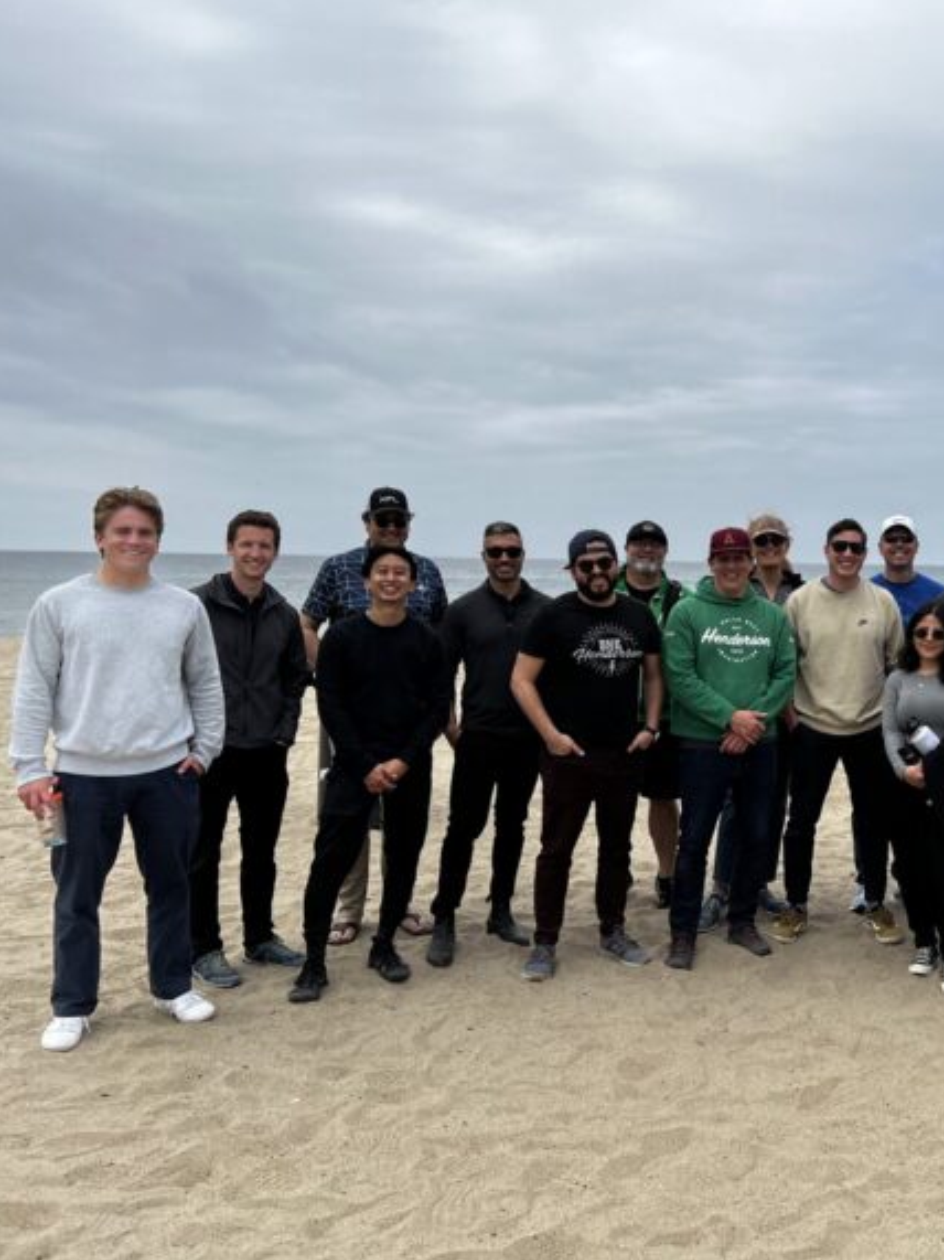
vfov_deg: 52.6
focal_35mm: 35
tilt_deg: -2.5
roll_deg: +0.0
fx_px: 1273
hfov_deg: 38.6
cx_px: 803
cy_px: 627
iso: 50
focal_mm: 5.7
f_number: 1.5
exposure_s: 1/5587
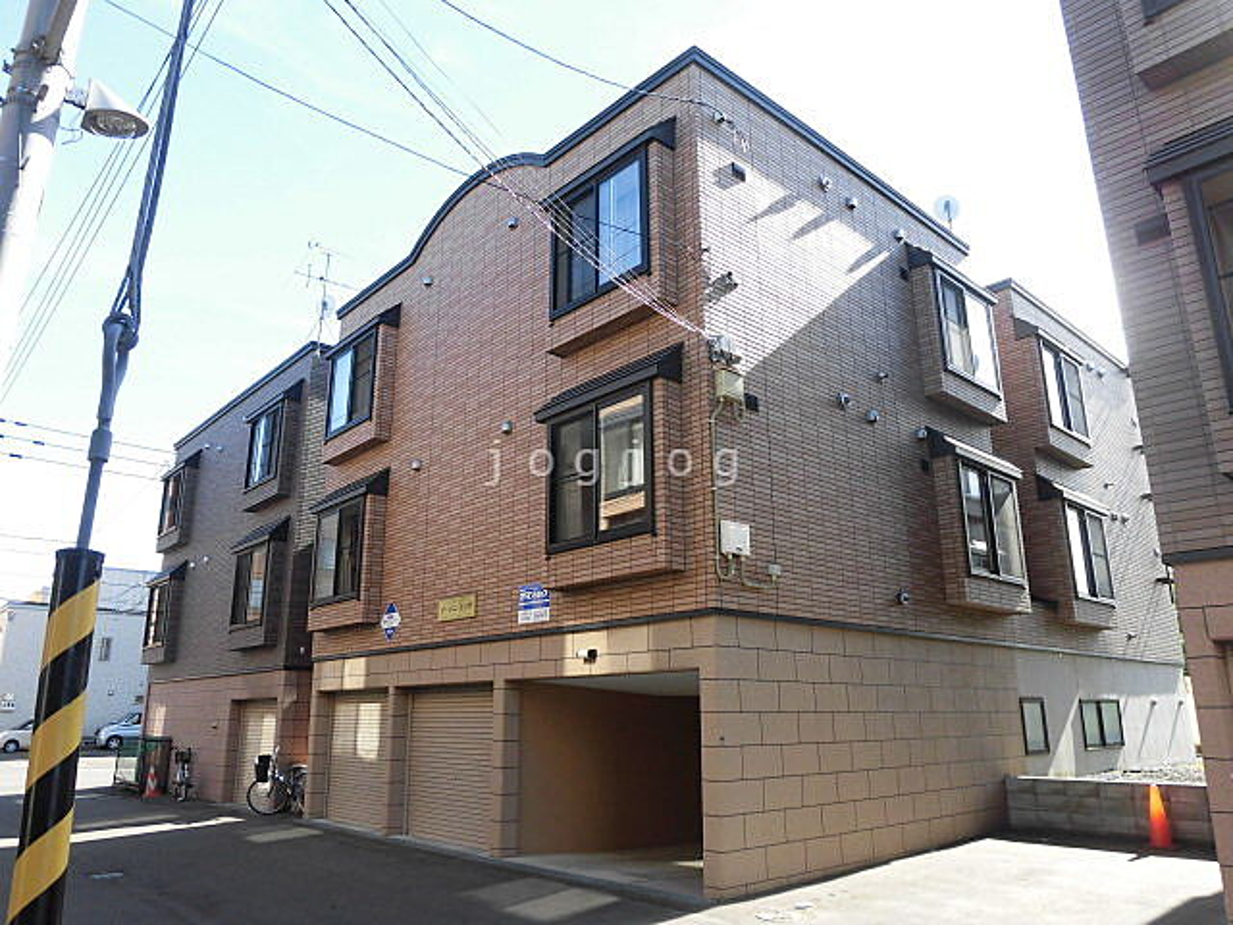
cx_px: 616
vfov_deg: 56.8
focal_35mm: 24
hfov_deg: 71.6
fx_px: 855
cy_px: 462
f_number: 3.1
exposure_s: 1/250
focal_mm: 4.3
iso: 100
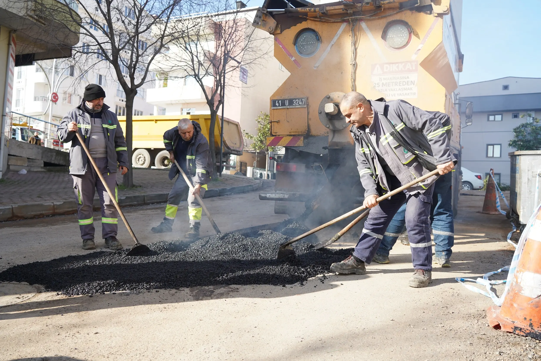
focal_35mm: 31
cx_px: 270
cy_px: 180
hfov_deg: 60.3
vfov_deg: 42.3
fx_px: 466
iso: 160
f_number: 4
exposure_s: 1/400
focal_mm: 31
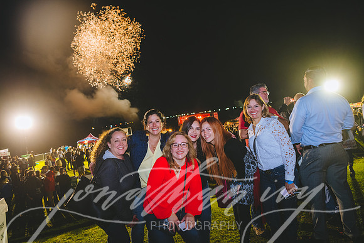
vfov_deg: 53.2
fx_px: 243
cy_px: 122
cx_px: 182
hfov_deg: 73.7
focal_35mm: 24
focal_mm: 24
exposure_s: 1/30
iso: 640
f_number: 2.8
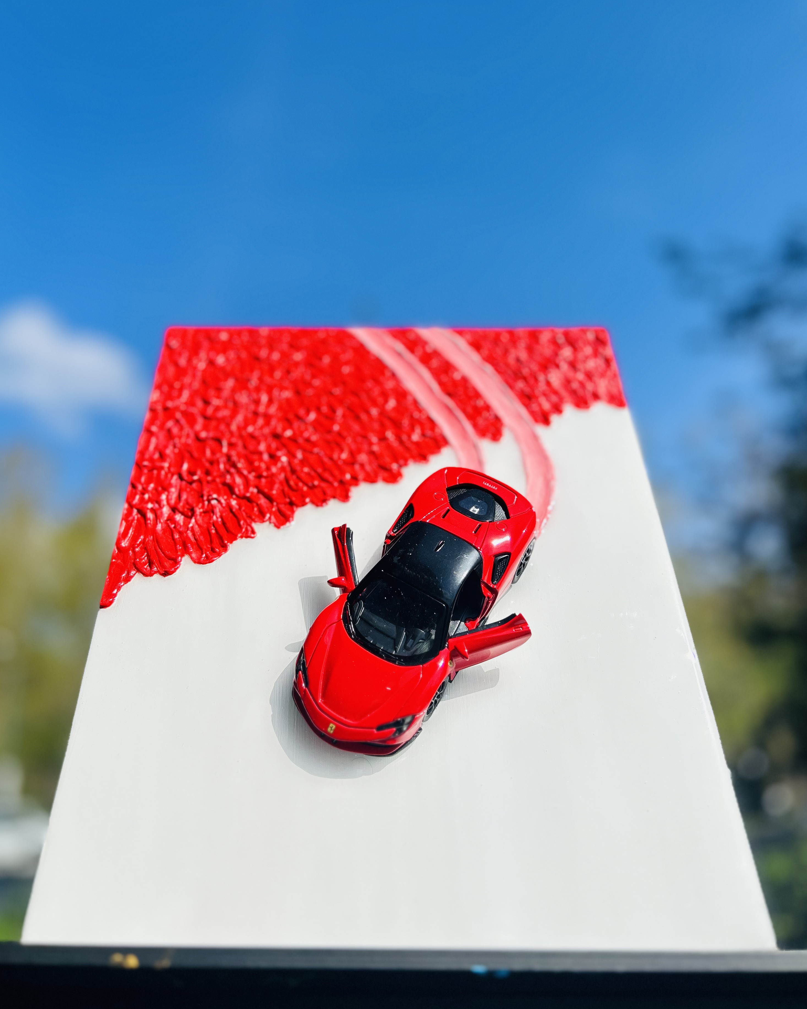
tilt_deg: +23.7
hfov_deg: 51.5
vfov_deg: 62.1
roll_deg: +2.4
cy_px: 458
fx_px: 836
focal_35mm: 28
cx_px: 412
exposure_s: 1/3831
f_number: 1.5
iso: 50
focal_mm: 5.7
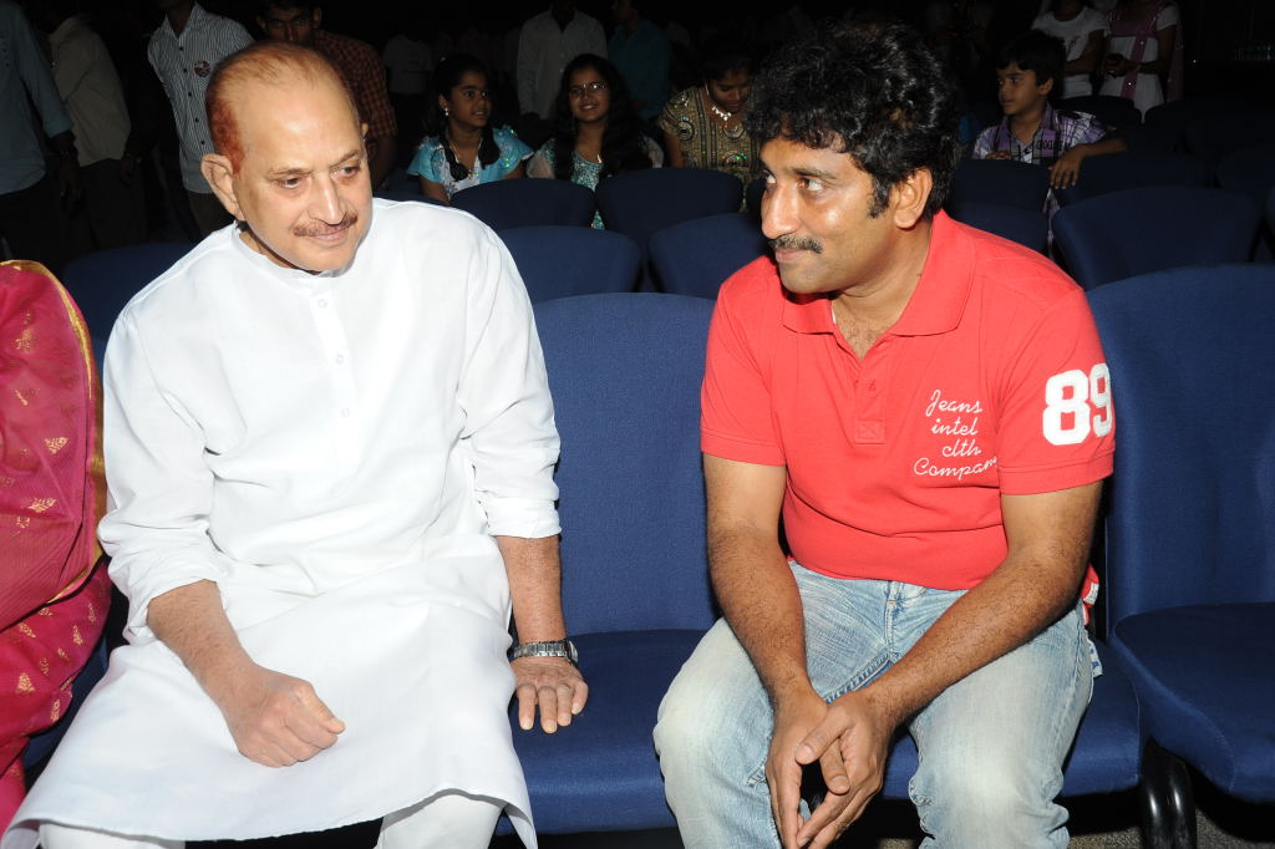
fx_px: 1416
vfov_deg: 33.4
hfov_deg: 48.5
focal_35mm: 40
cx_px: 638
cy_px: 424
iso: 320
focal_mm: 40
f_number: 10
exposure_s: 1/125
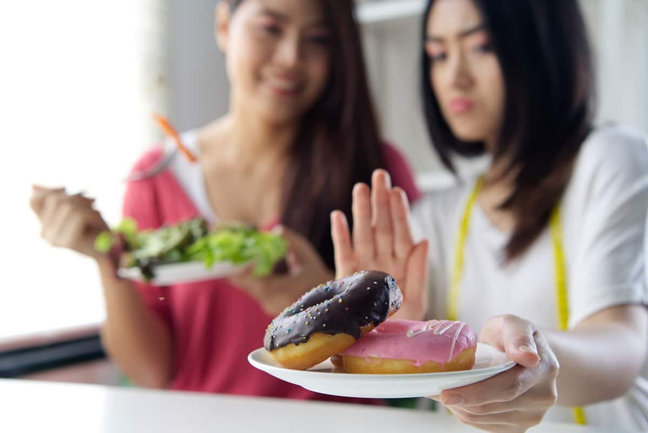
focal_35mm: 55
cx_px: 324
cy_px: 216
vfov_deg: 24.6
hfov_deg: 36.2
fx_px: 990
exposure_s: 1/160
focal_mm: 55
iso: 250
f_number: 4
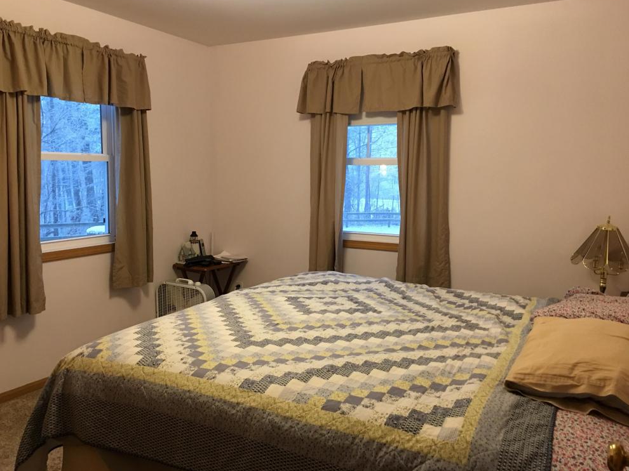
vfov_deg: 46.8
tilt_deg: -5.1
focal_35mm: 30
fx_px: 545
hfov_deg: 60.0
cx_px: 305
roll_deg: -0.7
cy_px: 234
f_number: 2.2
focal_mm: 4.15
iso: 80
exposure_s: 1/15
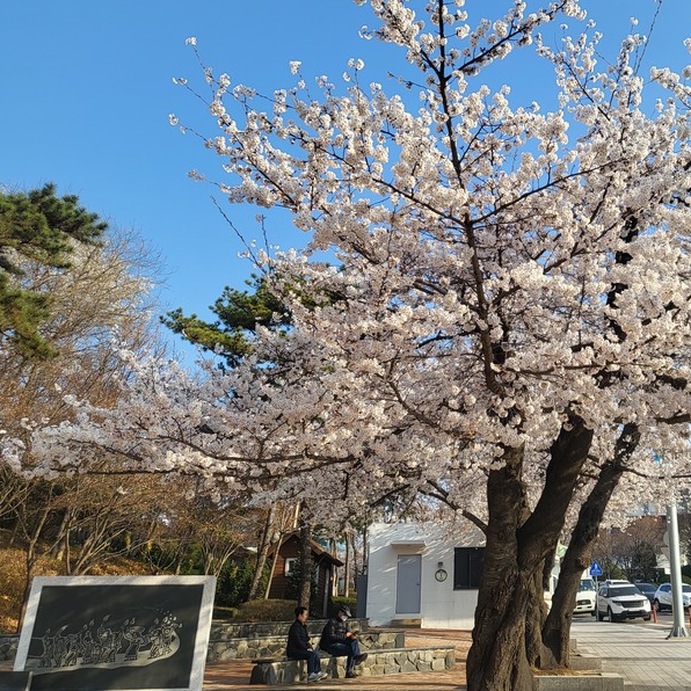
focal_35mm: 37
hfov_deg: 42.9
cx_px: 553
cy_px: 301
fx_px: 836
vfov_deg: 44.8
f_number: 1.8
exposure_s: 1/1925
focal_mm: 4.25
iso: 50
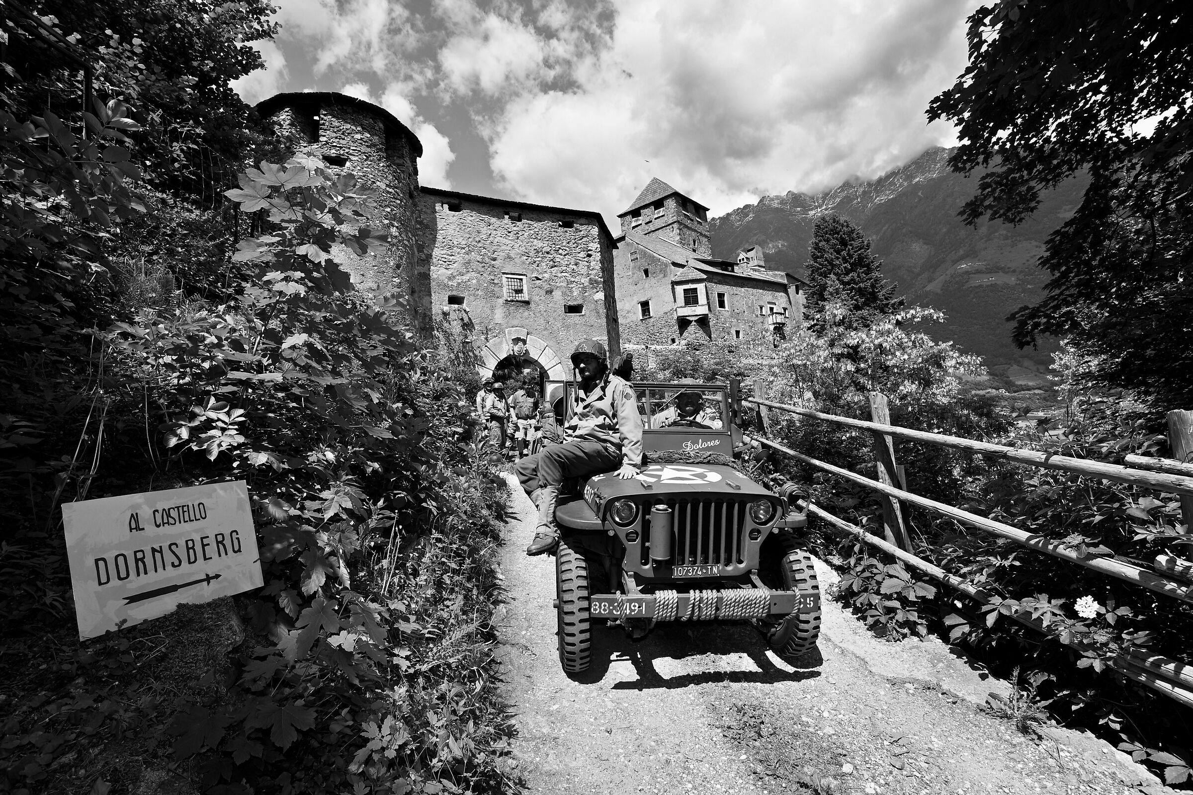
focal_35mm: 16
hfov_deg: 96.7
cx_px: 596
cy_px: 398
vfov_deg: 73.7
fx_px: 530
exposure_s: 1/200
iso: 100
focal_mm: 11
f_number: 9
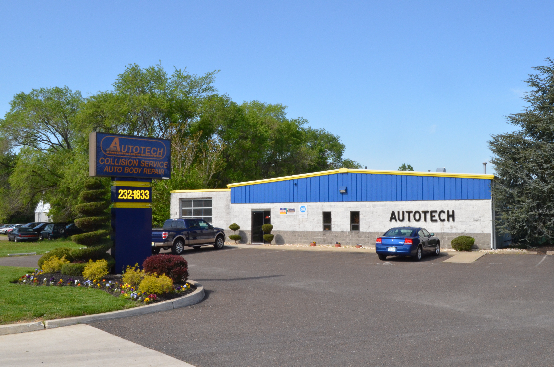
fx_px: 530
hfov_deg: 55.2
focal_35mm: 34
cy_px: 184
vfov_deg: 38.2
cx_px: 277
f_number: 25
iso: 1250
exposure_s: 1/250
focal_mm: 23
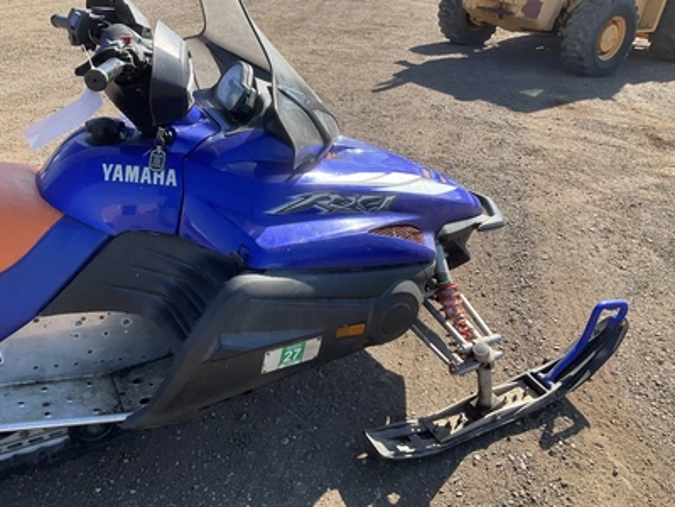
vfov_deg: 48.2
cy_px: 254
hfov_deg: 61.7
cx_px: 338
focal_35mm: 29
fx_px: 565
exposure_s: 1/709
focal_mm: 3
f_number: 1.8
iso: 25
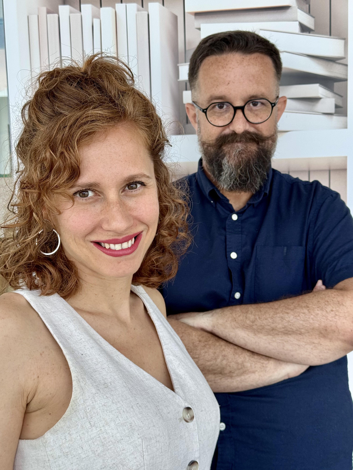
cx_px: 176
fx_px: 653
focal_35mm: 48
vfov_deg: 39.7
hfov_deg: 30.3
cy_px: 235
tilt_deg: -6.1
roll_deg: +0.7
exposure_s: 1/370
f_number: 1.78
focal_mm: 6.76
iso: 64
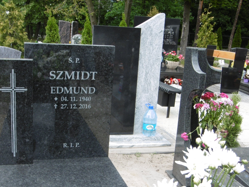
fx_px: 345
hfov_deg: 39.5
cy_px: 108
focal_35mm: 48
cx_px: 100
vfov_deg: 30.2
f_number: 3.7
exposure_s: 1/250
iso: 100
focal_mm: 6.8
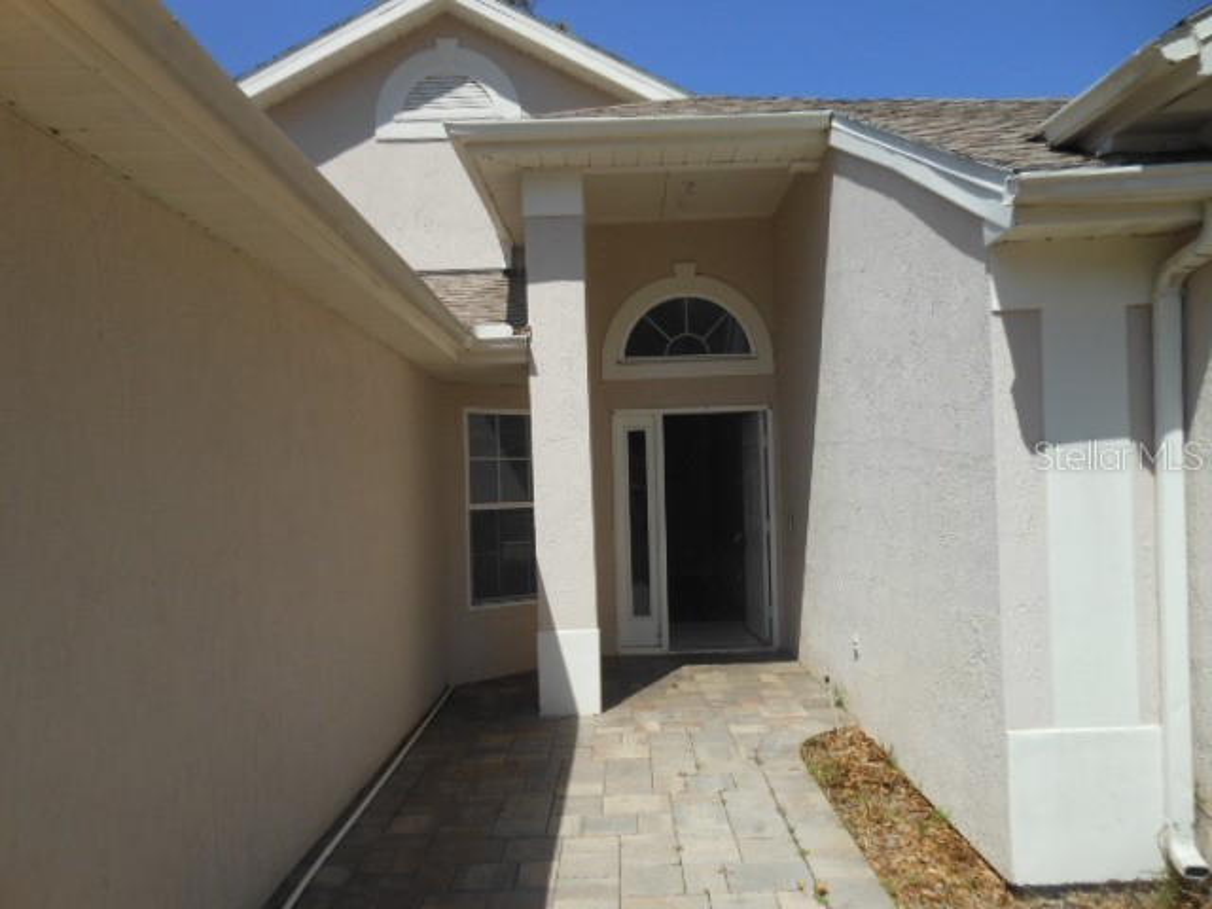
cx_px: 606
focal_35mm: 25
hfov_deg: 69.4
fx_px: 875
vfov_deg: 54.9
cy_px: 454
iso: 80
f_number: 3.2
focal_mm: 4.5
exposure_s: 1/1500
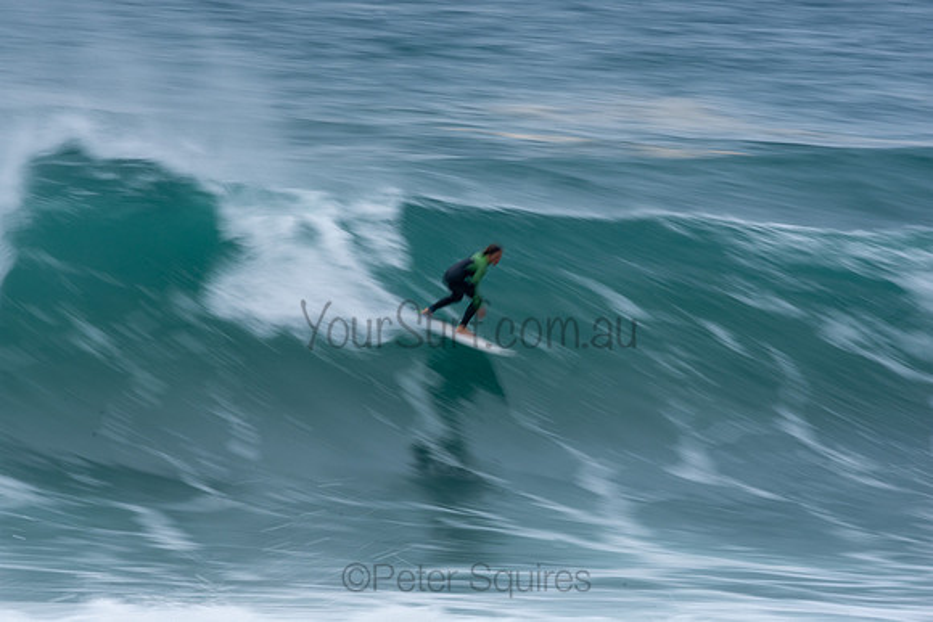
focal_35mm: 750
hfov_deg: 2.7
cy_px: 311
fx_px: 19441
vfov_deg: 1.8
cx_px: 466
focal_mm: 500
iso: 100
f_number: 25
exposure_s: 1/20
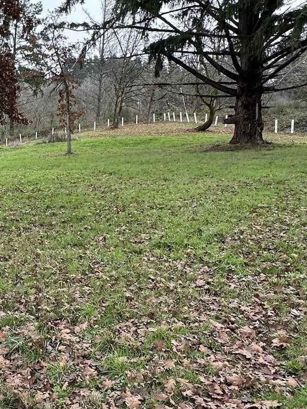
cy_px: 180
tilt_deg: +2.7
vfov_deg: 50.0
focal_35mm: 37
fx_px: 438
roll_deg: -4.5
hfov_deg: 34.9
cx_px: -4
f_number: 2.2
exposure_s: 1/234
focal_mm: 2.22
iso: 40
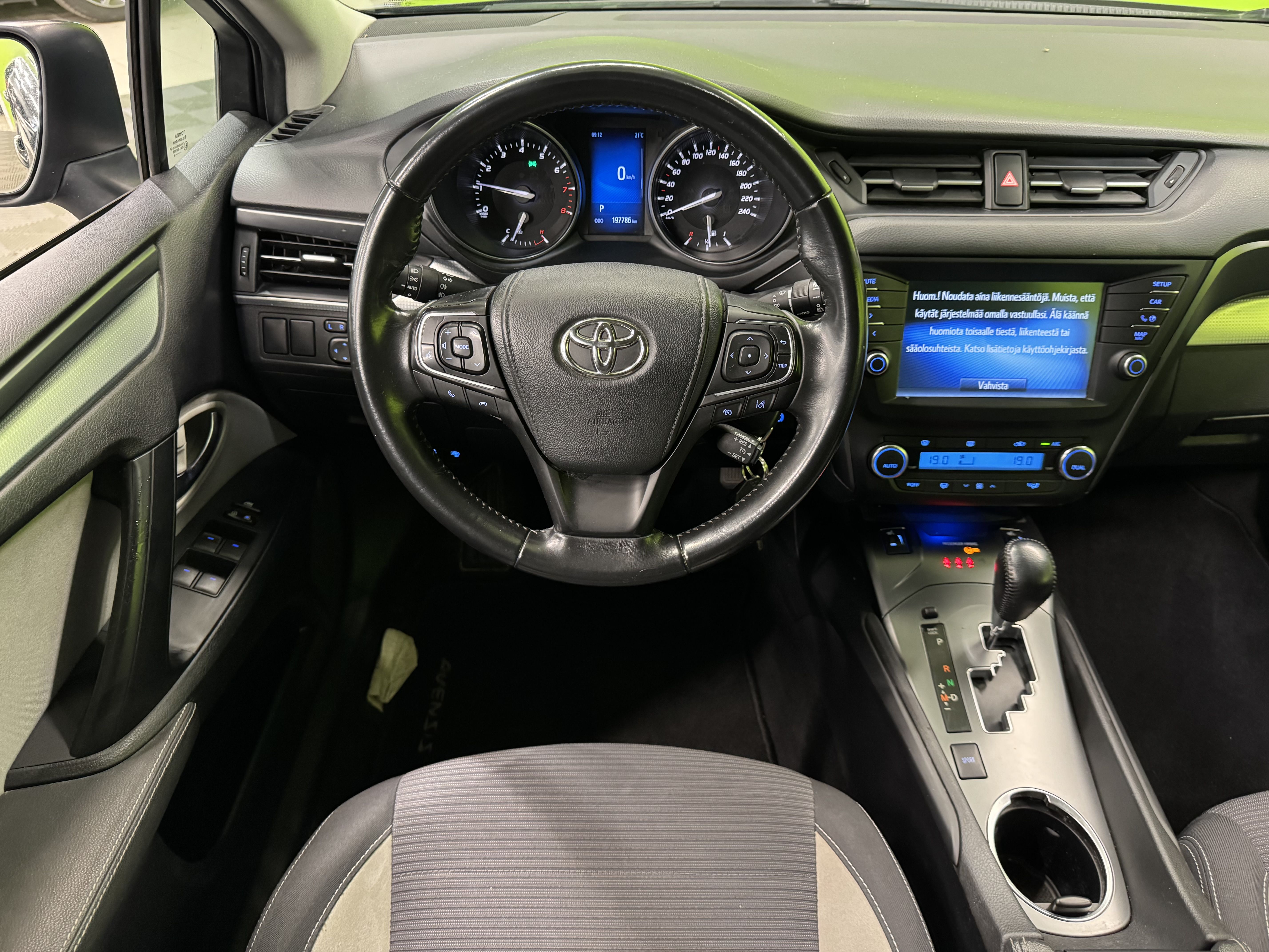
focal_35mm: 24
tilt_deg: -38.3
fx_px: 880
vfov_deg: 56.8
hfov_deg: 71.6
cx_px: 634
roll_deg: -1.3
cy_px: 476
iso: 800
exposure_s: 1/33
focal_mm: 6.76
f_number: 1.78
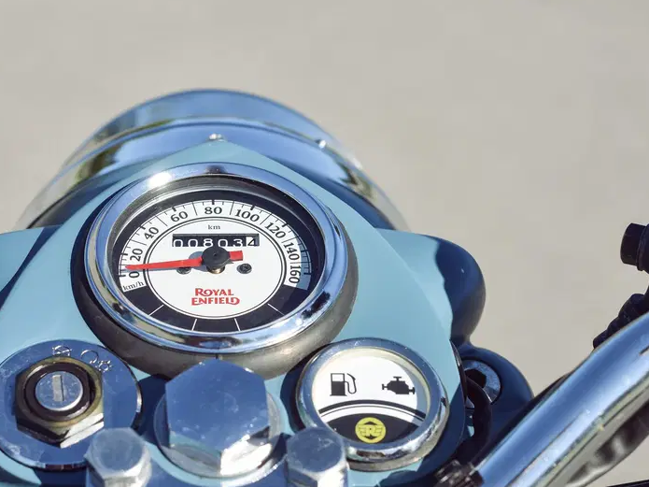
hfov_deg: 23.5
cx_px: 235
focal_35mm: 83
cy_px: 289
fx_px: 1556
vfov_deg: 17.8
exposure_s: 1/400
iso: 100
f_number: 6.3
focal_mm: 50
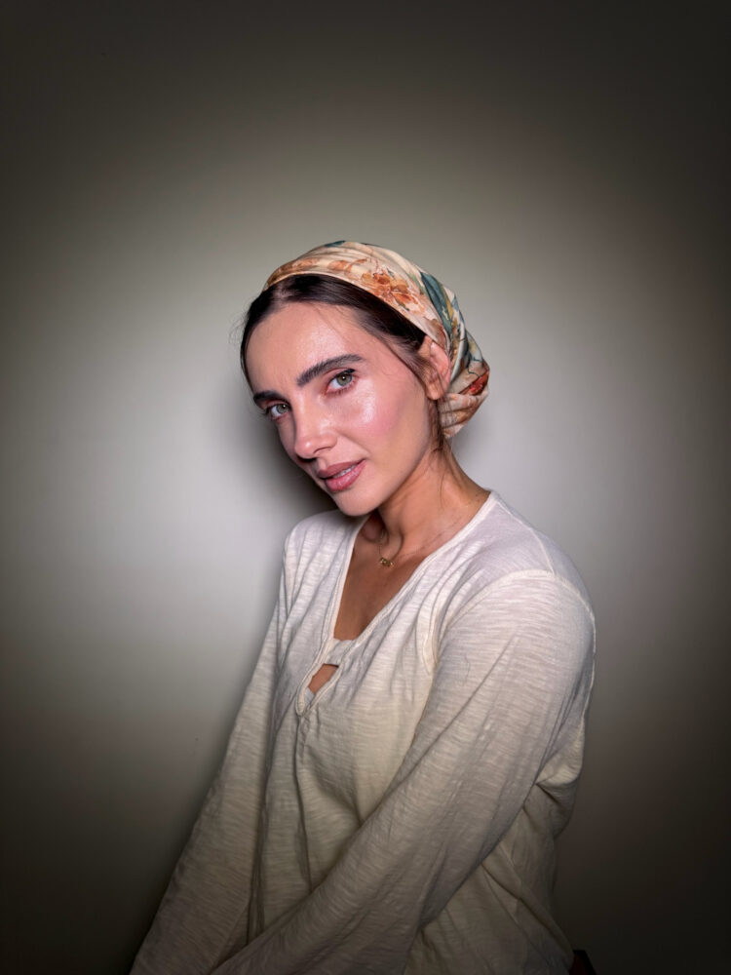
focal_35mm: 24
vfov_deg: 71.6
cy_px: 488
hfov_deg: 56.8
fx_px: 676
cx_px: 366
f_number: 1.78
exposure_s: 1/307
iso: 80
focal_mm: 6.76
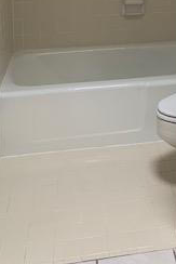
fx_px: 520
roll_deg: -1.0
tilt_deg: -6.1
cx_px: 205
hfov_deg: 18.3
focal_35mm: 71
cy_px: -48
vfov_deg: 25.7
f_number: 1.8
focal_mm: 4.25
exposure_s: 1/122
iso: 32
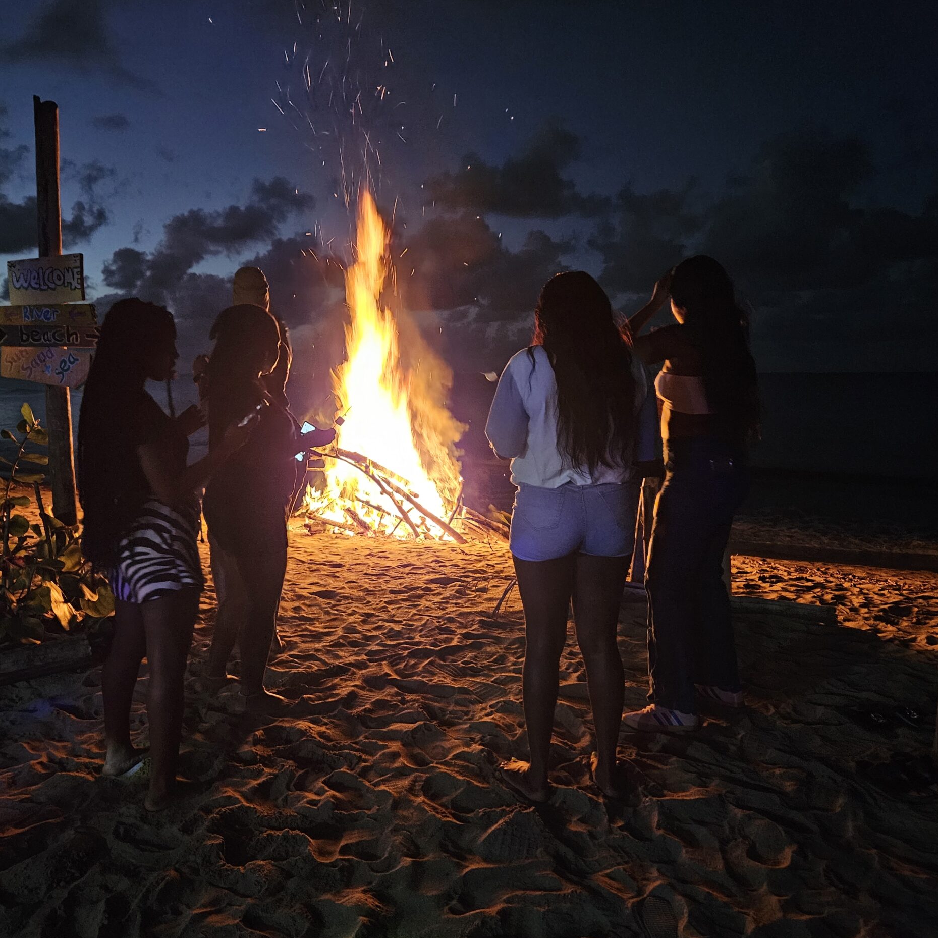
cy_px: 467
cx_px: 403
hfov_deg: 57.1
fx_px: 858
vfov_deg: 57.3
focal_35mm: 28
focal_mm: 5.4
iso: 640
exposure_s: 1/24
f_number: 1.8
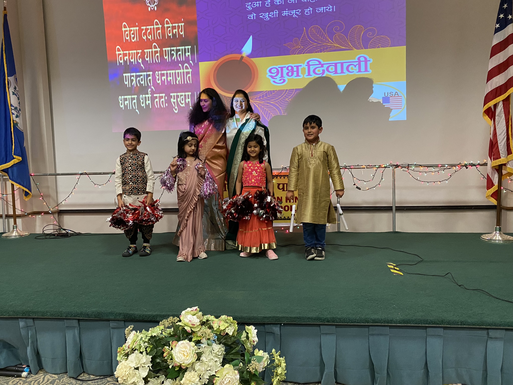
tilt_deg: -7.0
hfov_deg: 67.3
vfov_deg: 53.1
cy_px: 192
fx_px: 385
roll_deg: +1.9
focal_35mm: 26
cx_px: 256
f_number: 1.8
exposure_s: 1/60
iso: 400
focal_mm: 4.25
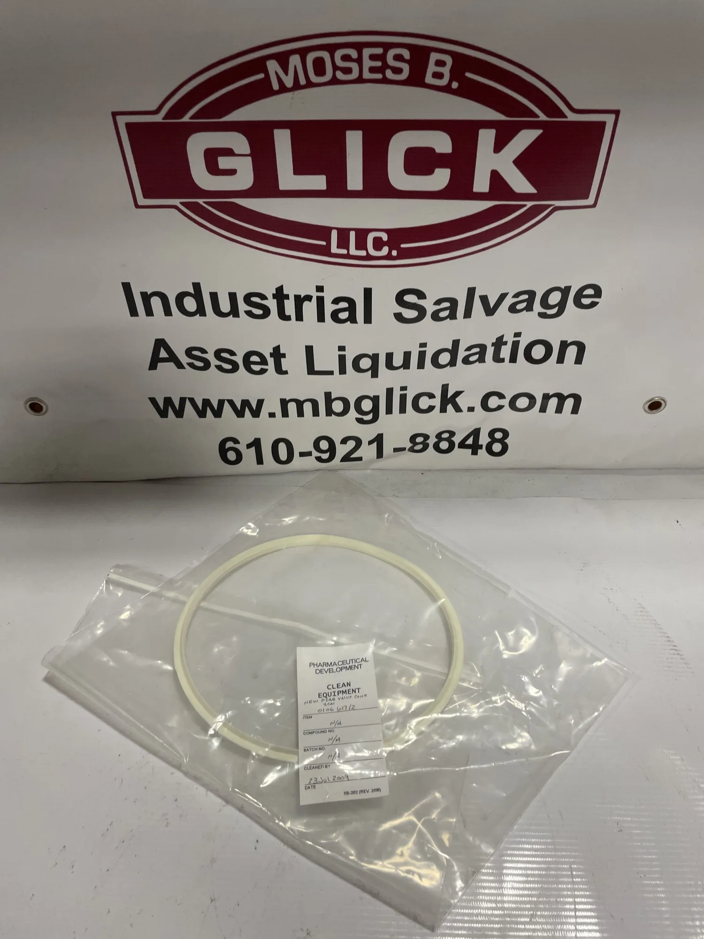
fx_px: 705
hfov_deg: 53.1
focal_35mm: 26
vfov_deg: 67.3
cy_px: 470
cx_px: 352
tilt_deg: -47.4
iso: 125
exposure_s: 1/120
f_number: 1.6
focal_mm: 4.2
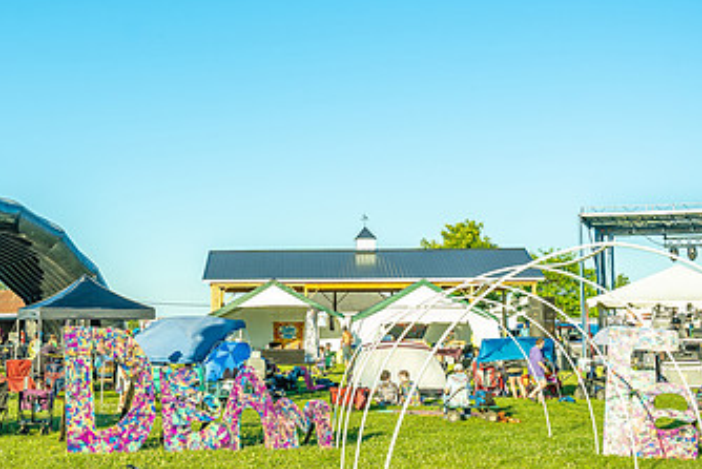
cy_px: 146
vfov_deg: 20.5
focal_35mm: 66
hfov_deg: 30.1
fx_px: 1287
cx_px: 189
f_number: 5.6
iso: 125
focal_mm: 38
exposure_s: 1/250
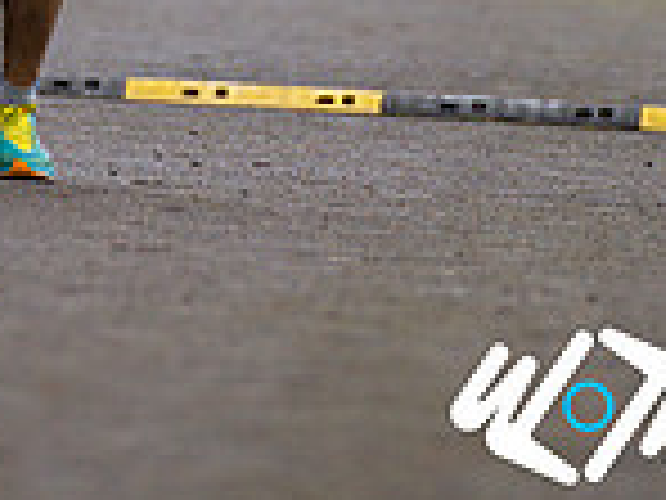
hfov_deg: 1.2
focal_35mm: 1694
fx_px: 32592
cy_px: -333
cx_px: 50
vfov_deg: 0.9
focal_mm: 300
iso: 280
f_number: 2.8
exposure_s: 1/1600
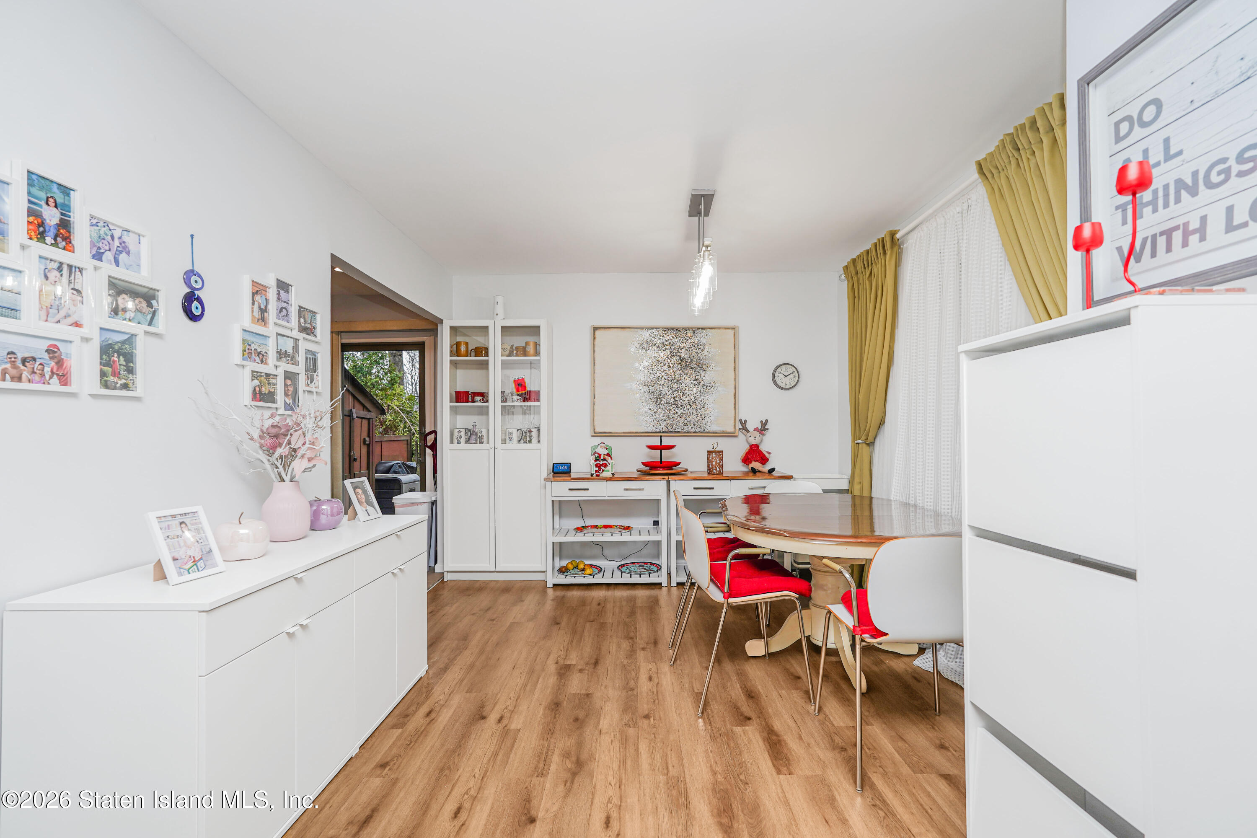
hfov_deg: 96.7
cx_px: 628
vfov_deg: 73.7
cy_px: 419
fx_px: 559
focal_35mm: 16
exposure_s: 1/40
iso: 50
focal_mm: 16
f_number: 4.5
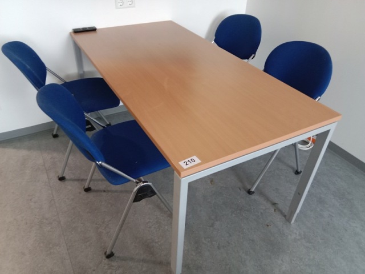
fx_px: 285
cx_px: 182
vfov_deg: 51.4
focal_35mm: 27
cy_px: 137
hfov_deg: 65.3
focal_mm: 3.65
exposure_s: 1/20
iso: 741
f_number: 2.2
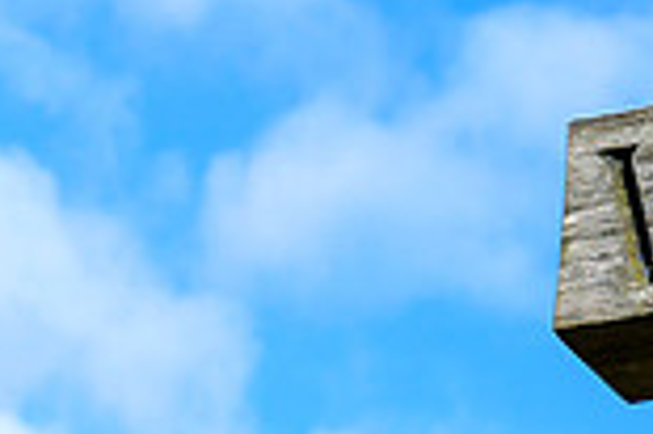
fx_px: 4077
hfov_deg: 8.8
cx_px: 1137
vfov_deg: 6.1
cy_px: 221
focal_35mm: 225
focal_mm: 60
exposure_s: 1/1000
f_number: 5.6
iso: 200
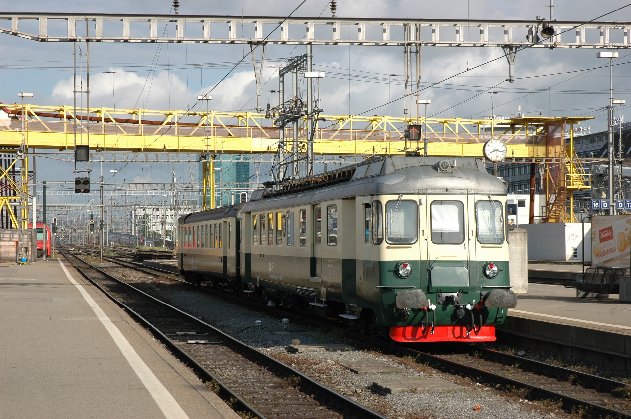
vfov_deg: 16.5
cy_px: 210
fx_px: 1445
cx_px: 316
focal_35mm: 82
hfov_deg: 24.6
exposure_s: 1/320
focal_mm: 55
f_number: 9
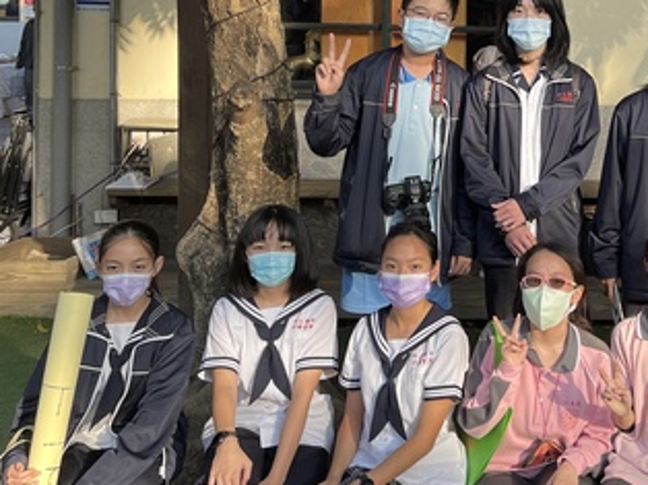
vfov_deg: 24.5
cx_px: 638
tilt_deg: -2.3
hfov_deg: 31.0
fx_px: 1085
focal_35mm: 58
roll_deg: -0.5
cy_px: 48
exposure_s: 1/533
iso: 32
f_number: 1.6
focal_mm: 5.1
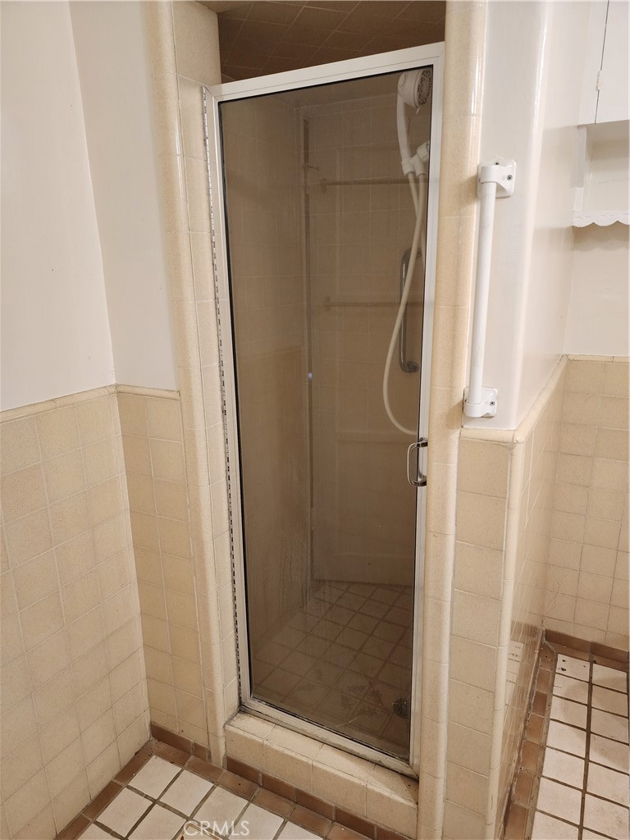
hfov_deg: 58.9
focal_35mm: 23
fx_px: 558
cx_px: 315
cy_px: 420
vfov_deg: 73.9
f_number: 1.8
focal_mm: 6.4
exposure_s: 1/120
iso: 400
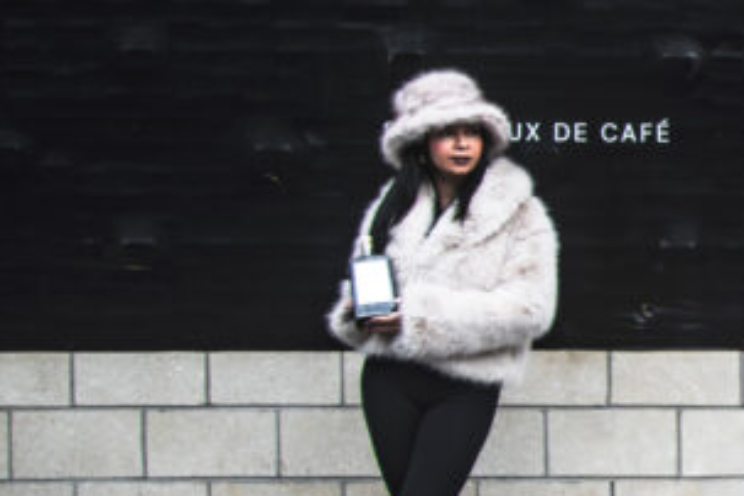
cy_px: 249
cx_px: 1193
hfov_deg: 22.1
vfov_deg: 19.2
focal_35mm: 71
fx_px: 1467
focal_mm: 14
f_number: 8
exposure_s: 1/200
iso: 100
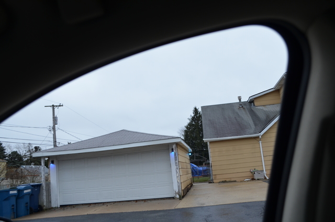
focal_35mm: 33
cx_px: 168
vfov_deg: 39.8
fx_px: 306
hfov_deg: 57.3
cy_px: 111
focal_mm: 22
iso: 360
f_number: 5.6
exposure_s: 1/125
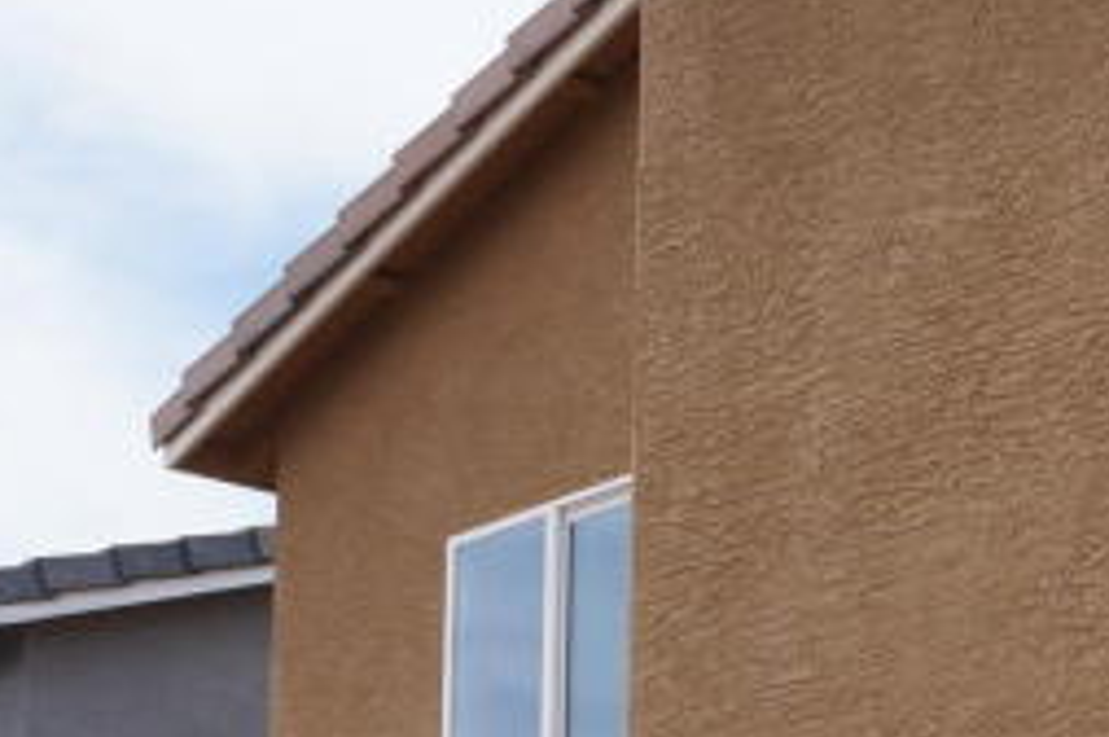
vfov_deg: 9.9
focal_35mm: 130
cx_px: 1499
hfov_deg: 14.9
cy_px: 1342
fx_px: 4008
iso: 100
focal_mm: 19
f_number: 7.1
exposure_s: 1/250
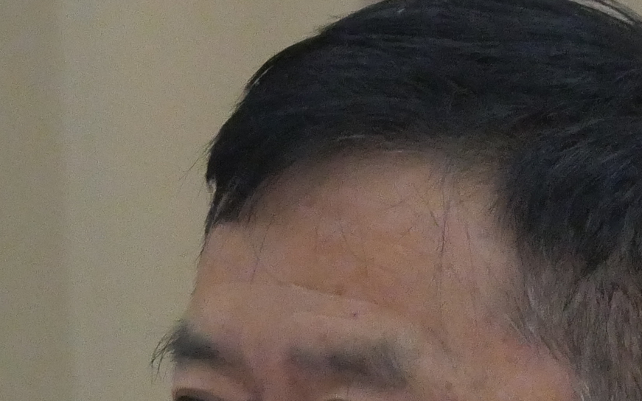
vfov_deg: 2.4
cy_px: 642
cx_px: 276
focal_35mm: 539
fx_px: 9429
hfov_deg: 3.9
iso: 3200
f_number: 5.6
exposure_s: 1/60
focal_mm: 60
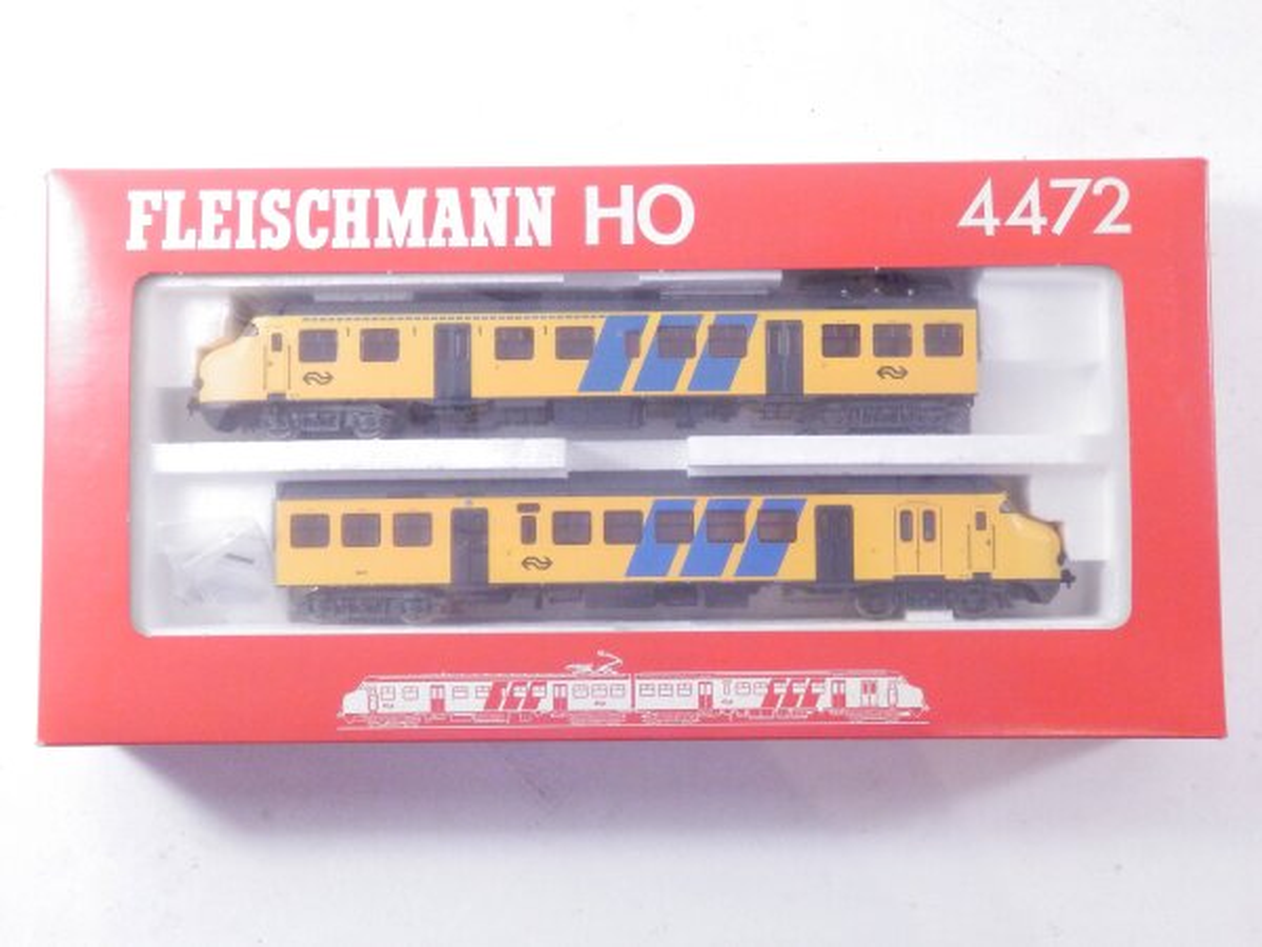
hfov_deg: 46.8
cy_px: 474
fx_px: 1458
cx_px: 631
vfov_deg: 36.0
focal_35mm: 40
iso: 1000
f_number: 3.7
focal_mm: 7.3
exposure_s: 1/160
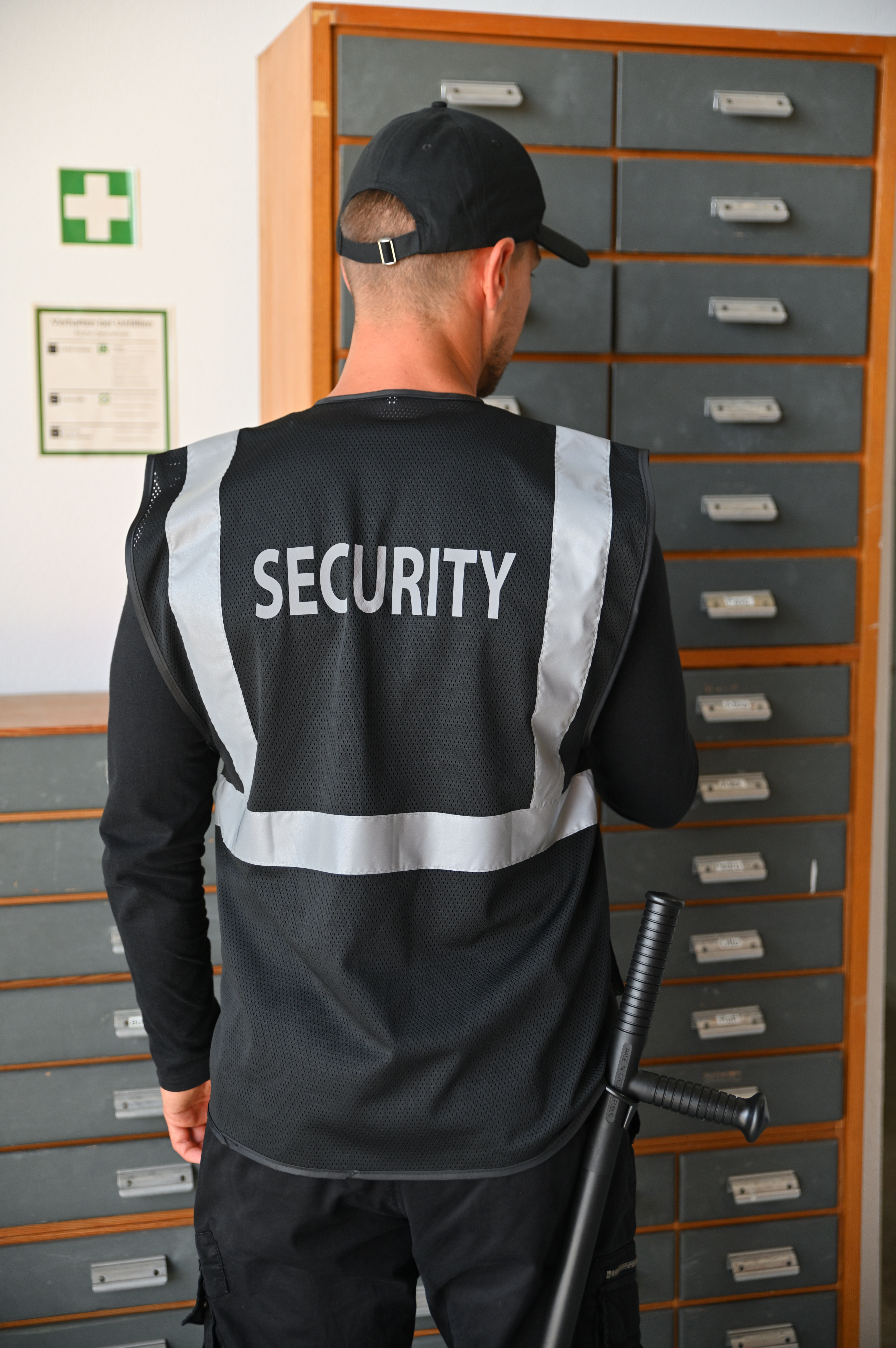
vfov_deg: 36.3
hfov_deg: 24.6
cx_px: 448
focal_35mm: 55
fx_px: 2056
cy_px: 674
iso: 320
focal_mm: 55
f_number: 2.8
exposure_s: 1/400
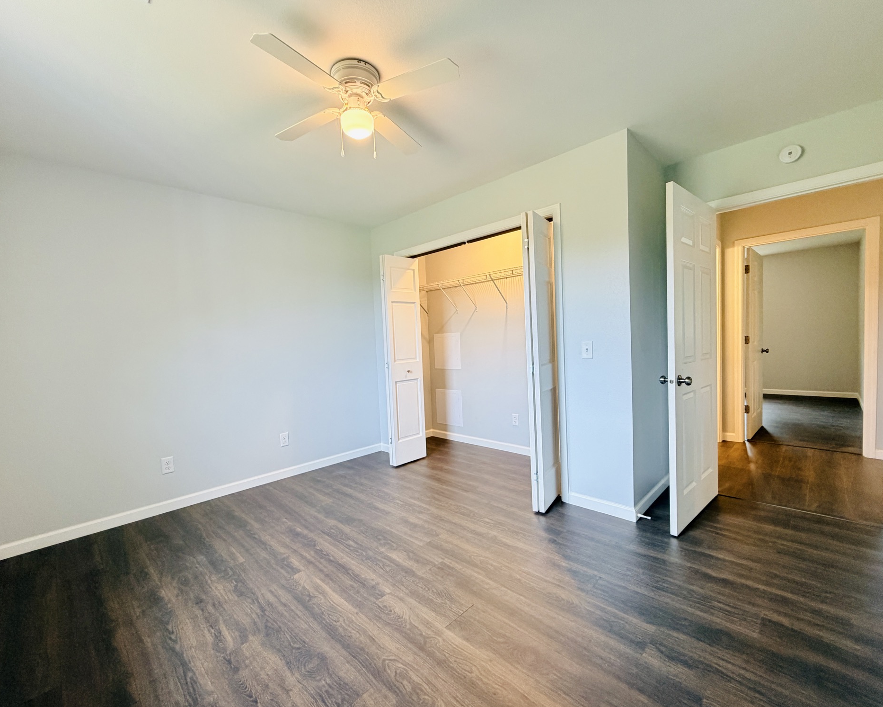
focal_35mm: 15
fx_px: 392
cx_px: 441
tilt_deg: -3.0
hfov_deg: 96.8
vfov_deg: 84.0
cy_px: 362
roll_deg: +2.5
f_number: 2.2
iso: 200
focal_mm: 2.22
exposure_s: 1/60
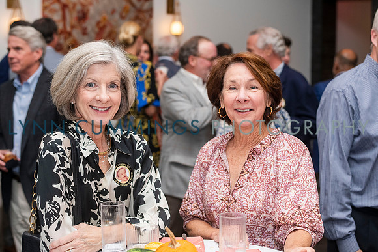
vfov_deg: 23.4
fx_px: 610
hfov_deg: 34.4
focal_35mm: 58
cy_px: 126
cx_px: 189
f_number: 4
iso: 1250
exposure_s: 1/125
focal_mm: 58
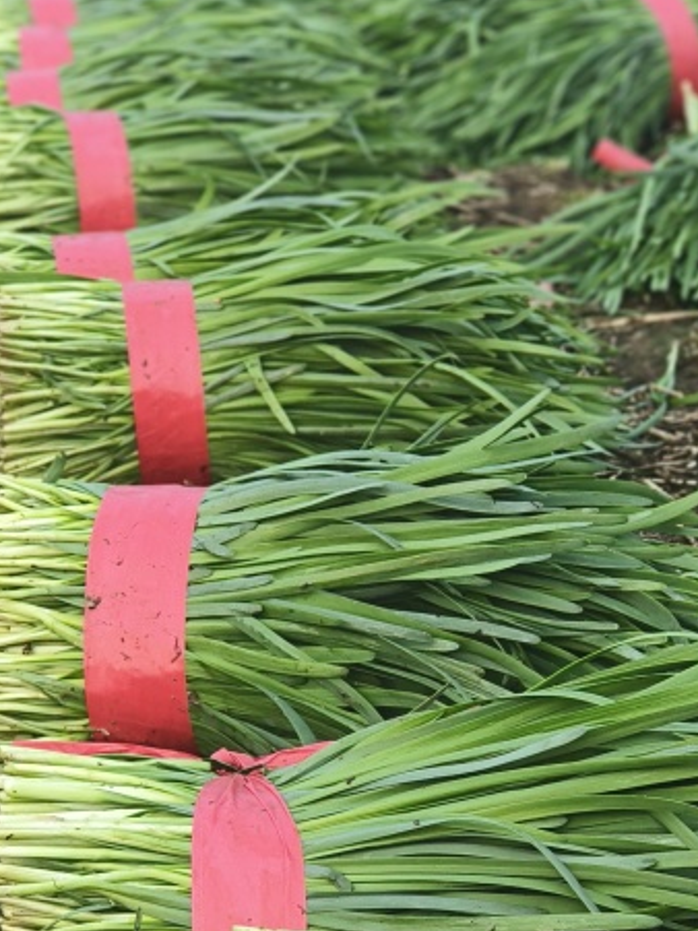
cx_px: 419
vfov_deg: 16.8
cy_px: 781
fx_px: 3120
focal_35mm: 116
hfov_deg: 12.8
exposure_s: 1/161
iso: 50
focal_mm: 6.7
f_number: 2
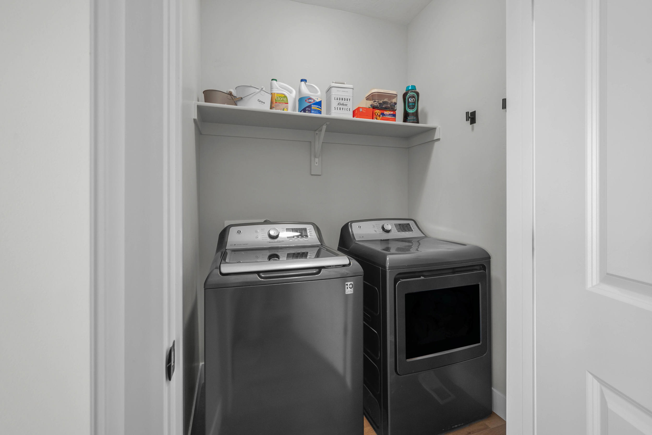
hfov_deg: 96.7
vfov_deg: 73.8
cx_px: 326
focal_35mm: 16
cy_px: 218
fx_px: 290
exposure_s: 1/2.5
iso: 500
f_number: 8
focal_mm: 16
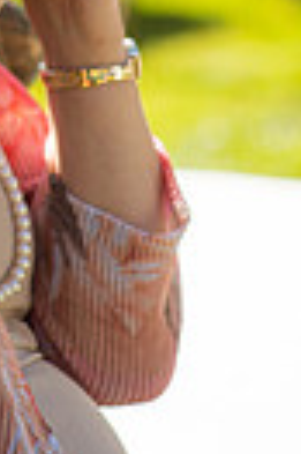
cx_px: -88
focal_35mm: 292
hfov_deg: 4.7
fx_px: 3672
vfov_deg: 7.0
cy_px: -184
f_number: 2.5
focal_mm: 85
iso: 200
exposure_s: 1/1250
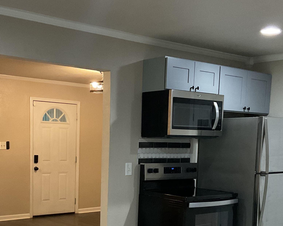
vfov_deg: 26.4
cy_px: 197
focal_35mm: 56
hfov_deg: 33.5
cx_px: 111
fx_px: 469
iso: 200
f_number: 1.8
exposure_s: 1/60
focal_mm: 3
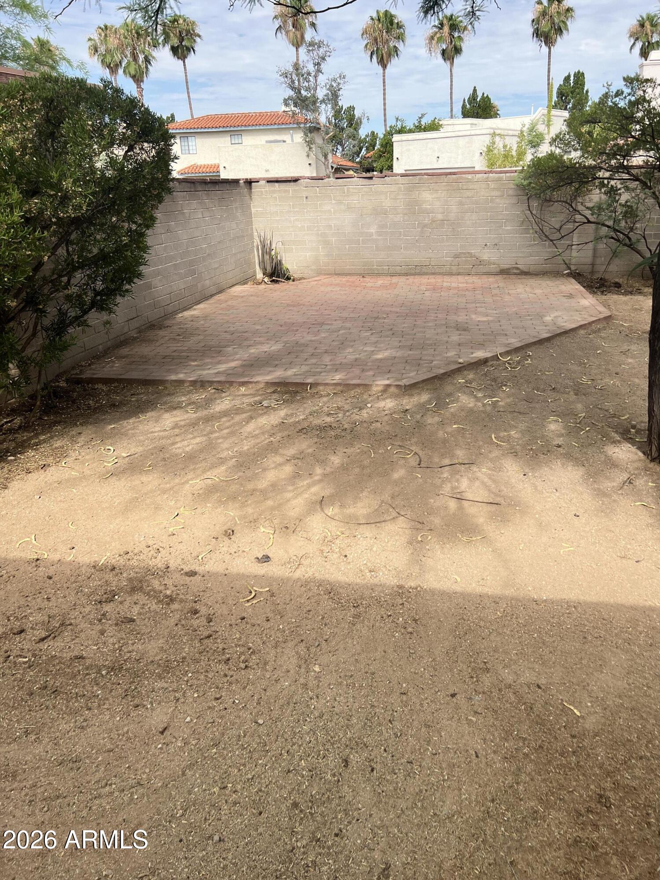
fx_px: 661
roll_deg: +1.6
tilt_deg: -21.3
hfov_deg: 53.1
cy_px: 440
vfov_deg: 67.3
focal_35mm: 26
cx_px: 330
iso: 50
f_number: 1.5
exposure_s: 1/2083
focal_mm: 5.7
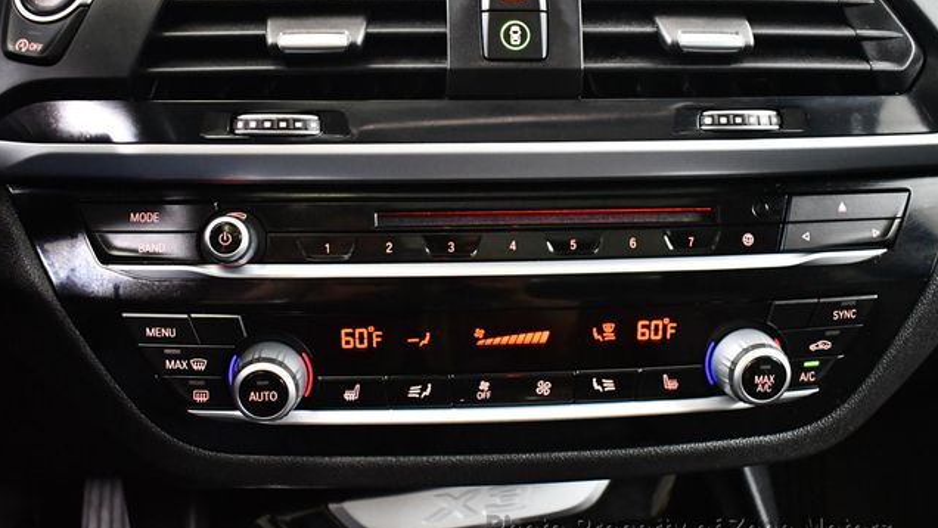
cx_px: 469
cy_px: 240
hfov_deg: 52.8
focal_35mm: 38
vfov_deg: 31.2
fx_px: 945
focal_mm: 18
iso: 5600
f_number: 3.5
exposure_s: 1/60
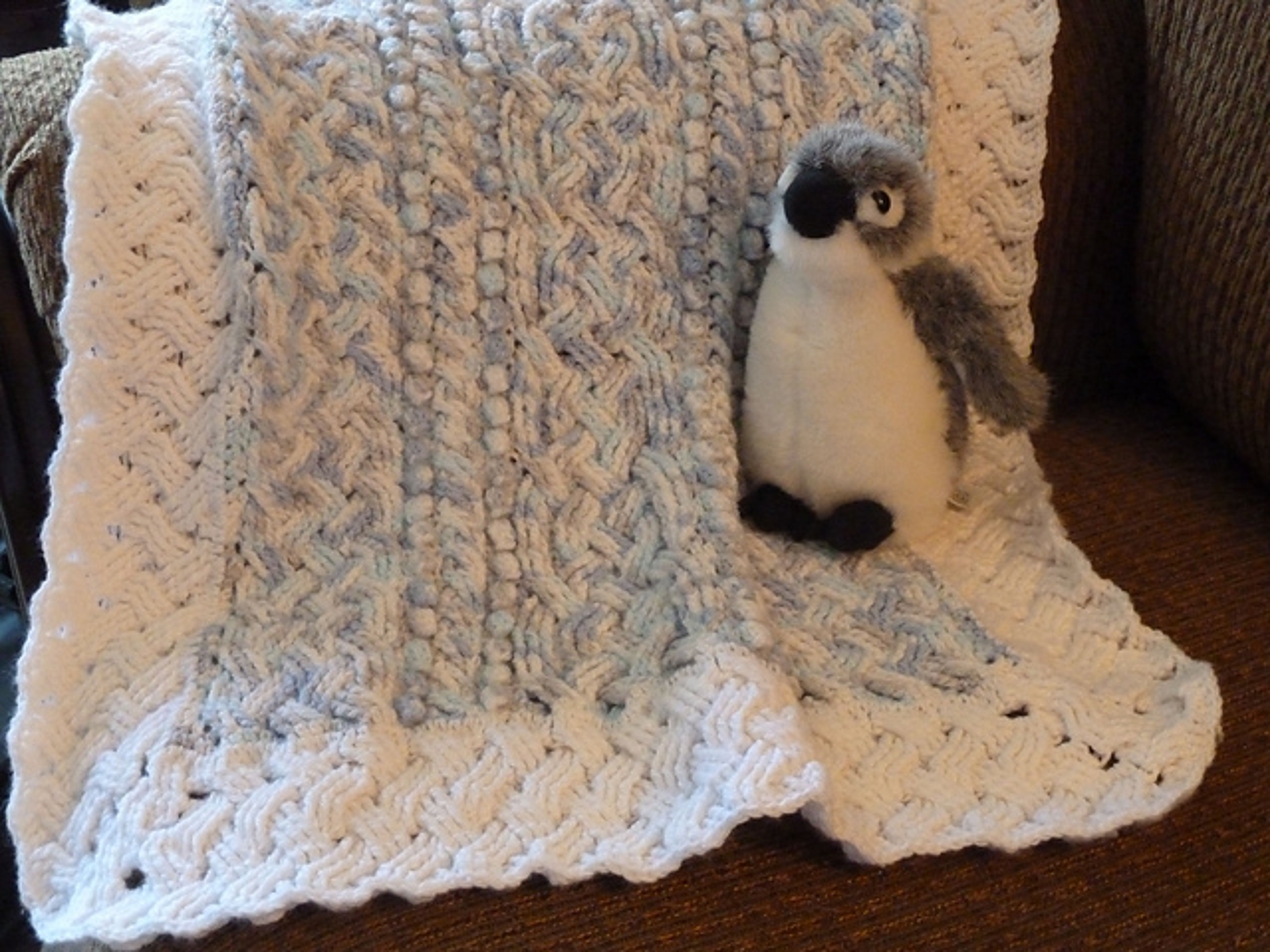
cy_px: 476
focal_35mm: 52
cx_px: 635
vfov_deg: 28.0
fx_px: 1908
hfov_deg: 36.8
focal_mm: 8.5
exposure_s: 1/20
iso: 800
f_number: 3.8
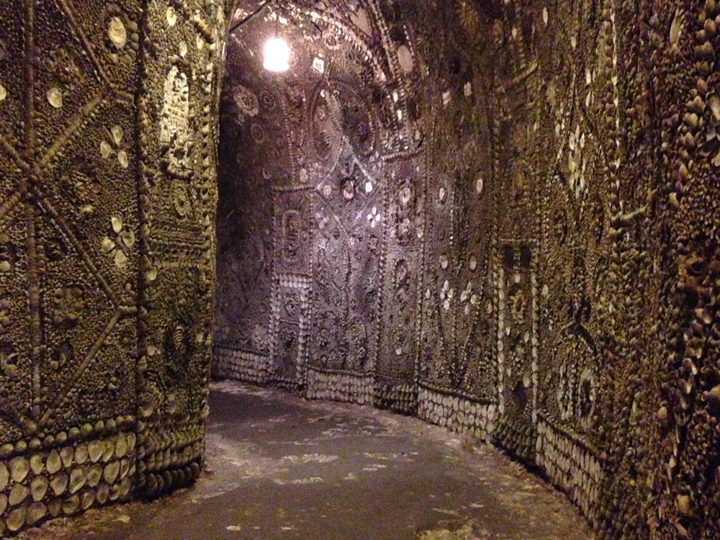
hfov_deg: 55.4
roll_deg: -0.2
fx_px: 686
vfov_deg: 42.9
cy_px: 270
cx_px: 360
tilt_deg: -2.8
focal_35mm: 33
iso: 1600
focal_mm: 4.12
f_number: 2.4
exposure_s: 1/15
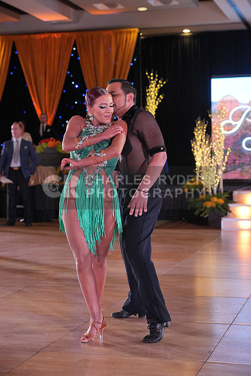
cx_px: 126
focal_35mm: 68
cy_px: 188
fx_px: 711
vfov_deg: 29.6
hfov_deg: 20.0
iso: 2500
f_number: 4
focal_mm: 68
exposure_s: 1/500
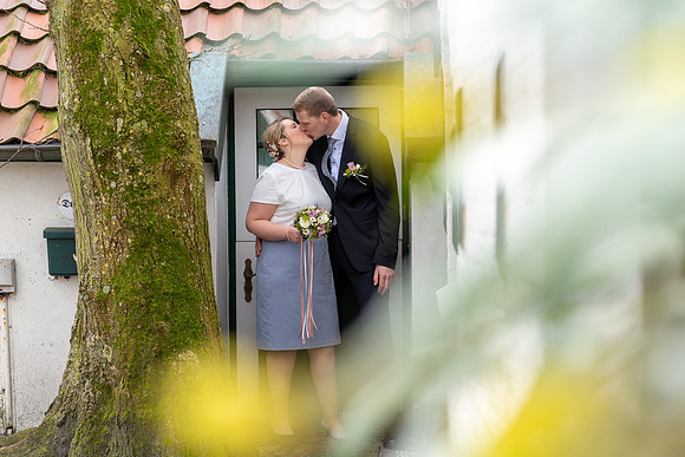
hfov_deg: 23.9
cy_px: 228
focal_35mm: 85
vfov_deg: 16.1
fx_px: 1618
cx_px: 342
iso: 100
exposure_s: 1/200
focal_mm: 85
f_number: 3.2
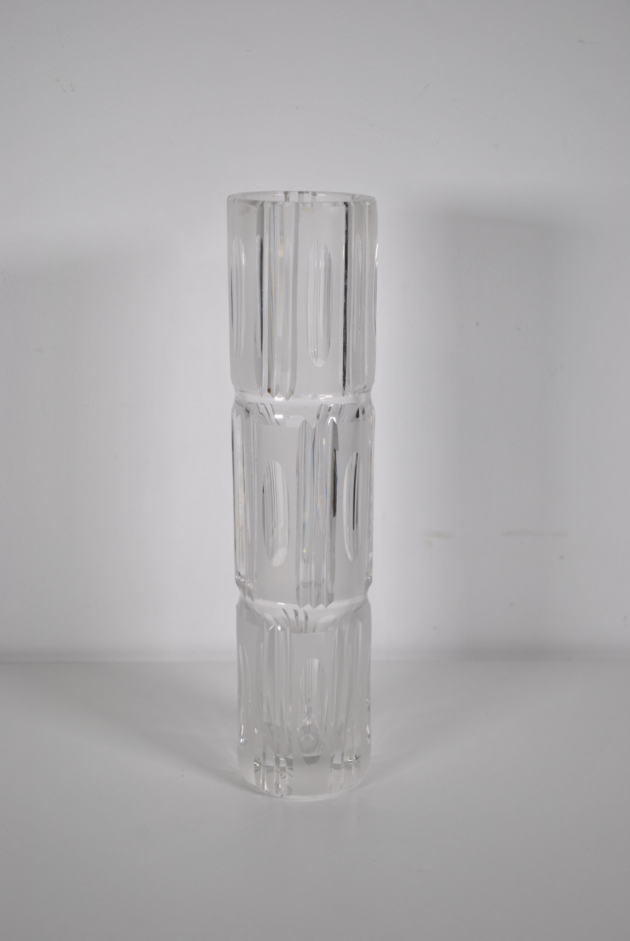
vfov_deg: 37.8
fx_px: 1374
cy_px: 470
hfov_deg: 25.8
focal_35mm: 52
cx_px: 315
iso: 200
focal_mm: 35
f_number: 5
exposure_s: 1/200
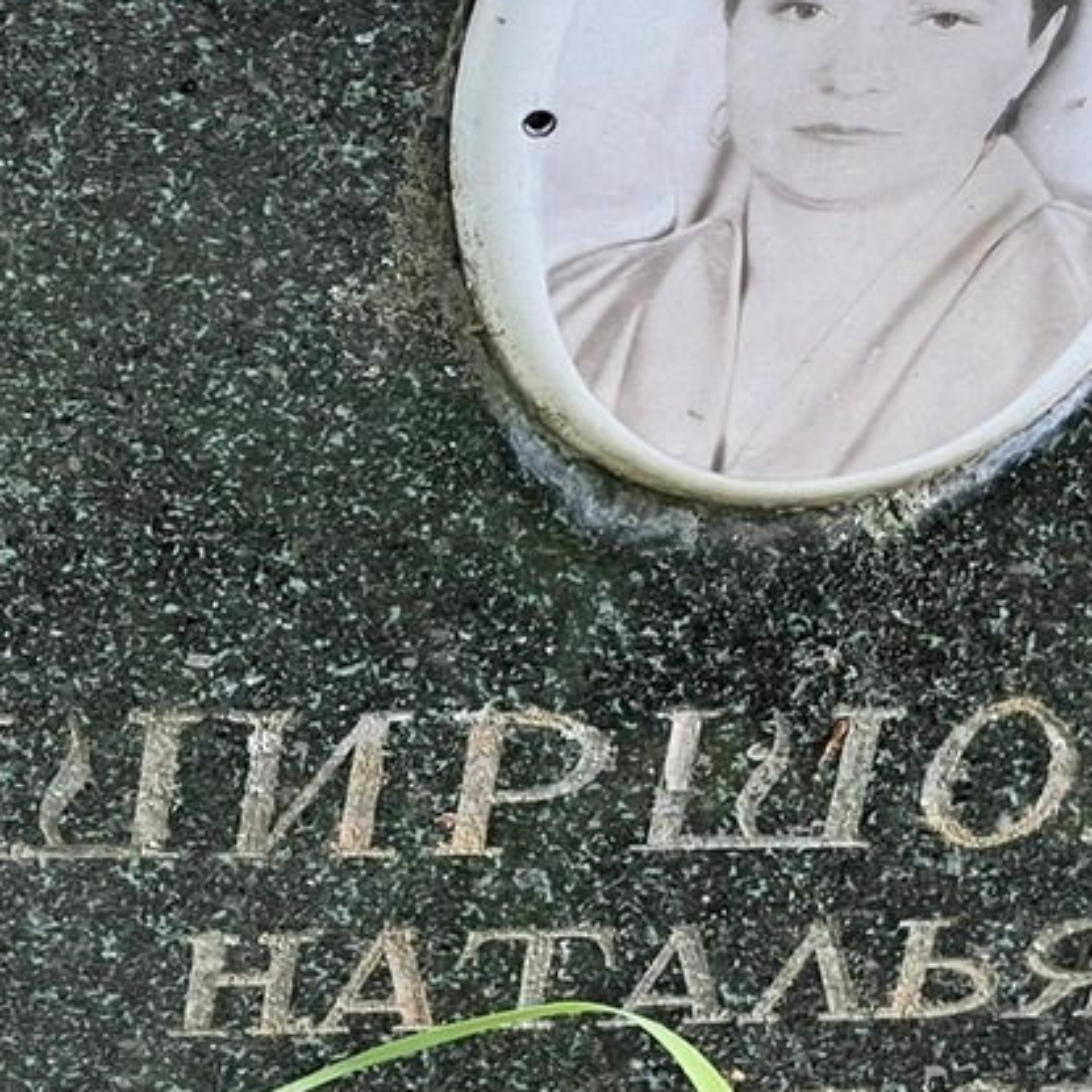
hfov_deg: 10.4
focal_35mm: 168
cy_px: 574
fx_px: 5996
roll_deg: -10.6
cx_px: 687
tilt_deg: -38.5
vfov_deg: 10.4
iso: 200
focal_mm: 9
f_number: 2.8
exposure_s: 1/65
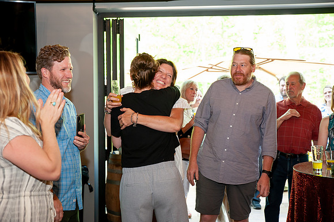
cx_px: 167
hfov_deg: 38.2
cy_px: 111
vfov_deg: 26.0
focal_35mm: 52
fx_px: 482
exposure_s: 1/125
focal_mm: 52
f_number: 4
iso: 640
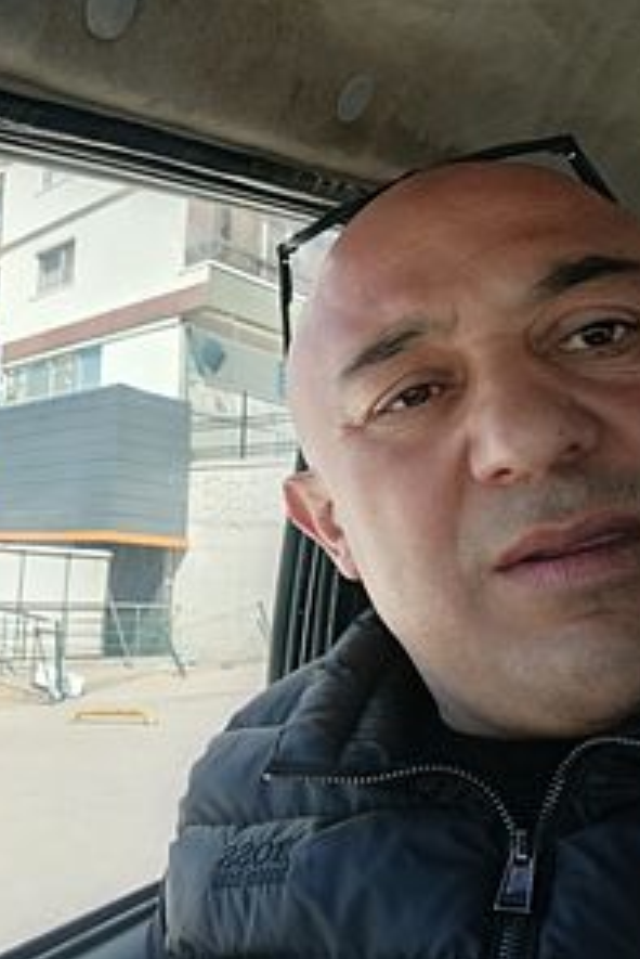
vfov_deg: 60.3
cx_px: 91
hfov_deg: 39.9
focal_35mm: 31
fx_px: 826
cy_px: 478
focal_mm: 2.59
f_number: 2.2
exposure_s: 1/152
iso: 56
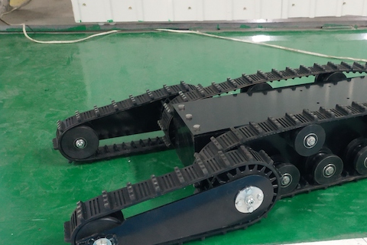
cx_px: 273
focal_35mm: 52
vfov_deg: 25.9
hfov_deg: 37.3
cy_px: 154
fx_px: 530
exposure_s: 1/12
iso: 1093
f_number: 2
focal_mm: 4.5
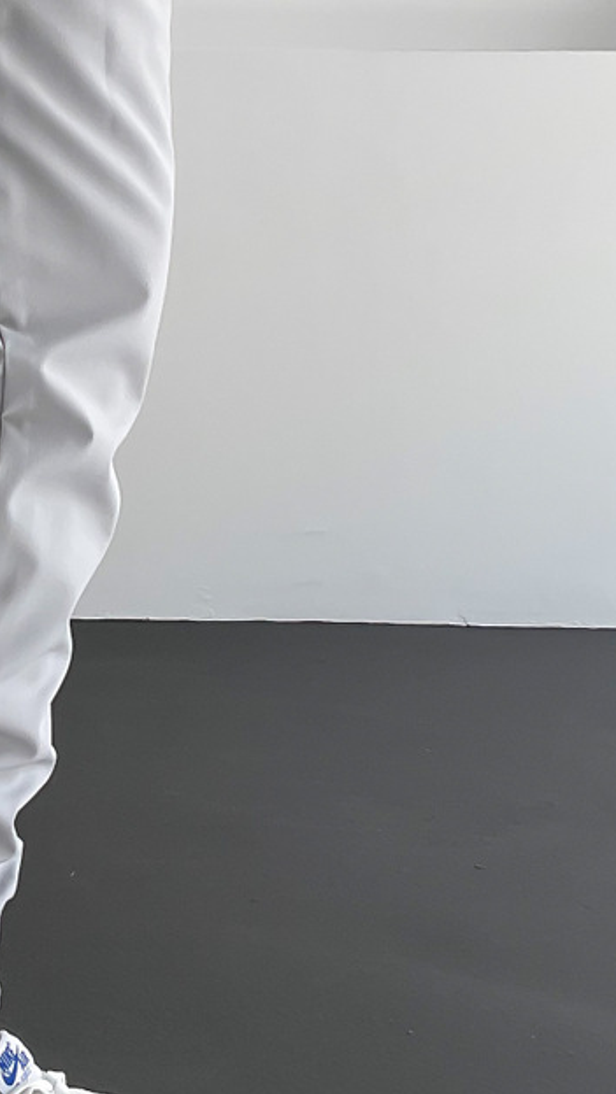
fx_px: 2352
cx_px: -88
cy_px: 365
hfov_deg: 14.5
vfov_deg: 26.1
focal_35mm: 81
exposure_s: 1/220
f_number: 1.8
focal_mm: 3
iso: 16
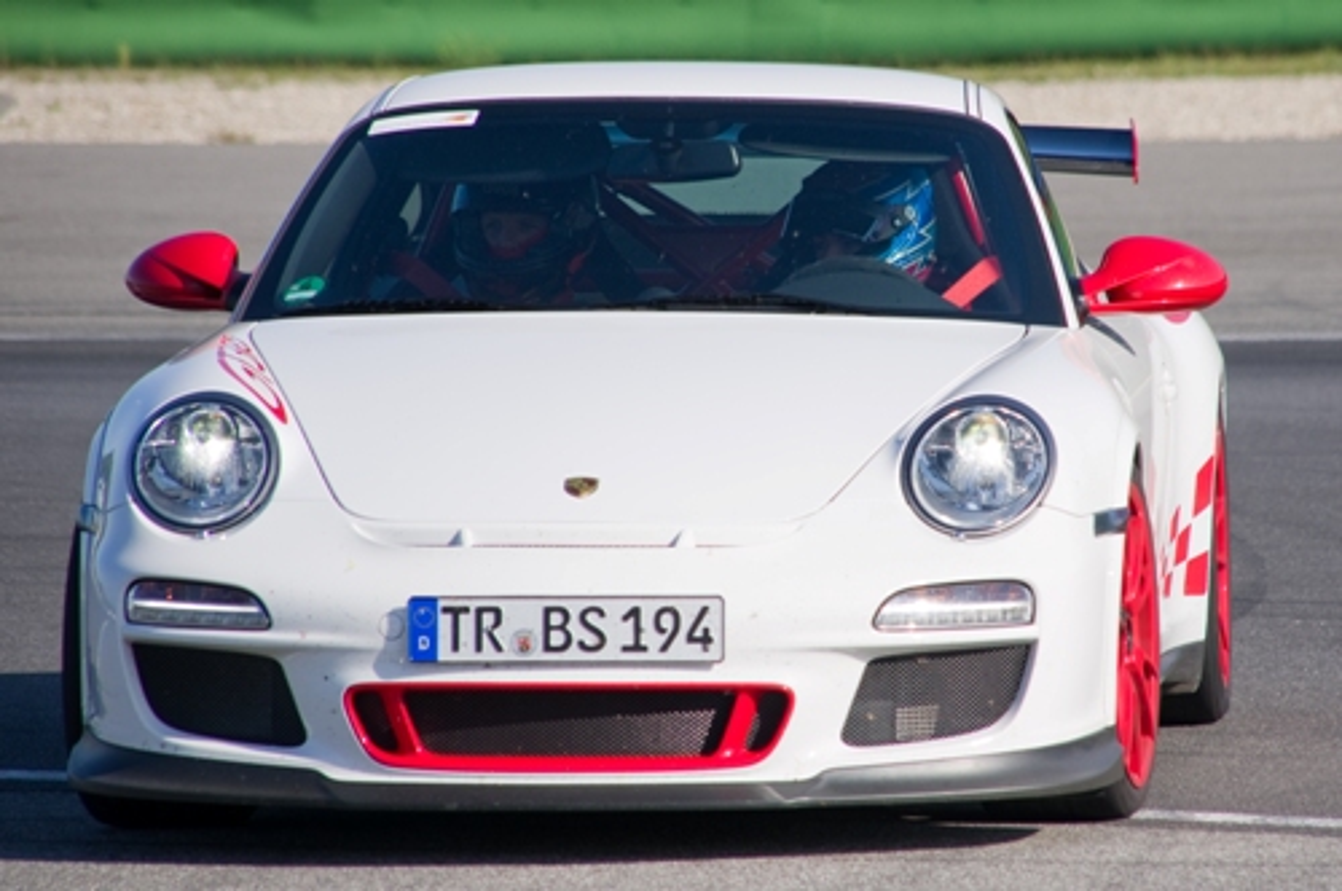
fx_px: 11169
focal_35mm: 300
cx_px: 671
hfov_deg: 6.9
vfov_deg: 4.6
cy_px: 446
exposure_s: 1/640
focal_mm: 200
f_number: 8
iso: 200
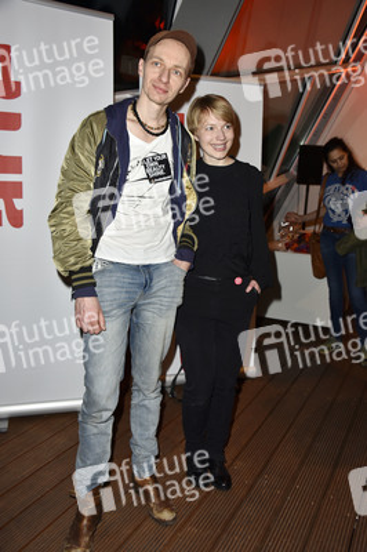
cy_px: 276
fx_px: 490
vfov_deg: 58.8
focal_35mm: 32
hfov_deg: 41.0
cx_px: 184
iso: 800
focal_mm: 32
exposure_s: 1/160
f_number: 5.6
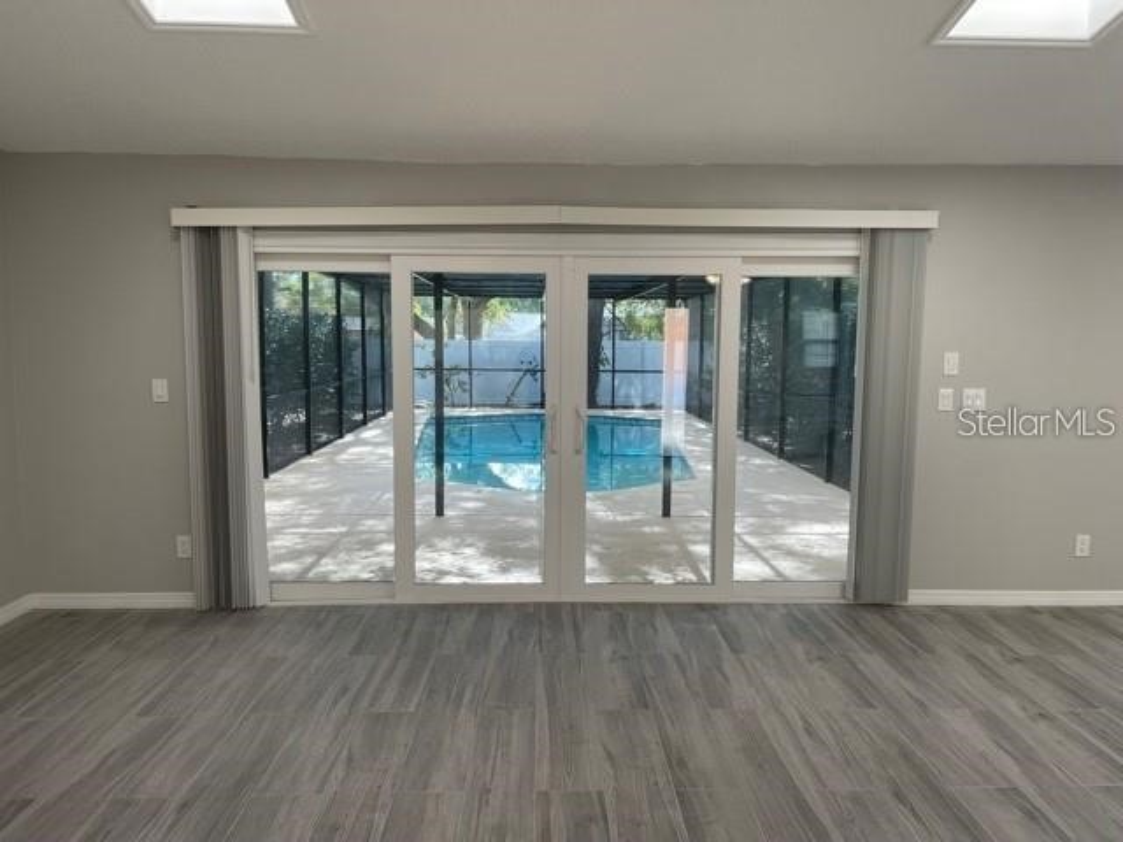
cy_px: 421
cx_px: 562
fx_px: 843
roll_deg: -0.2
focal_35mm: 26
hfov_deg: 67.3
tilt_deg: -4.7
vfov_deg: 53.1
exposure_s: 1/169
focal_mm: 5.1
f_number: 1.6
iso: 32
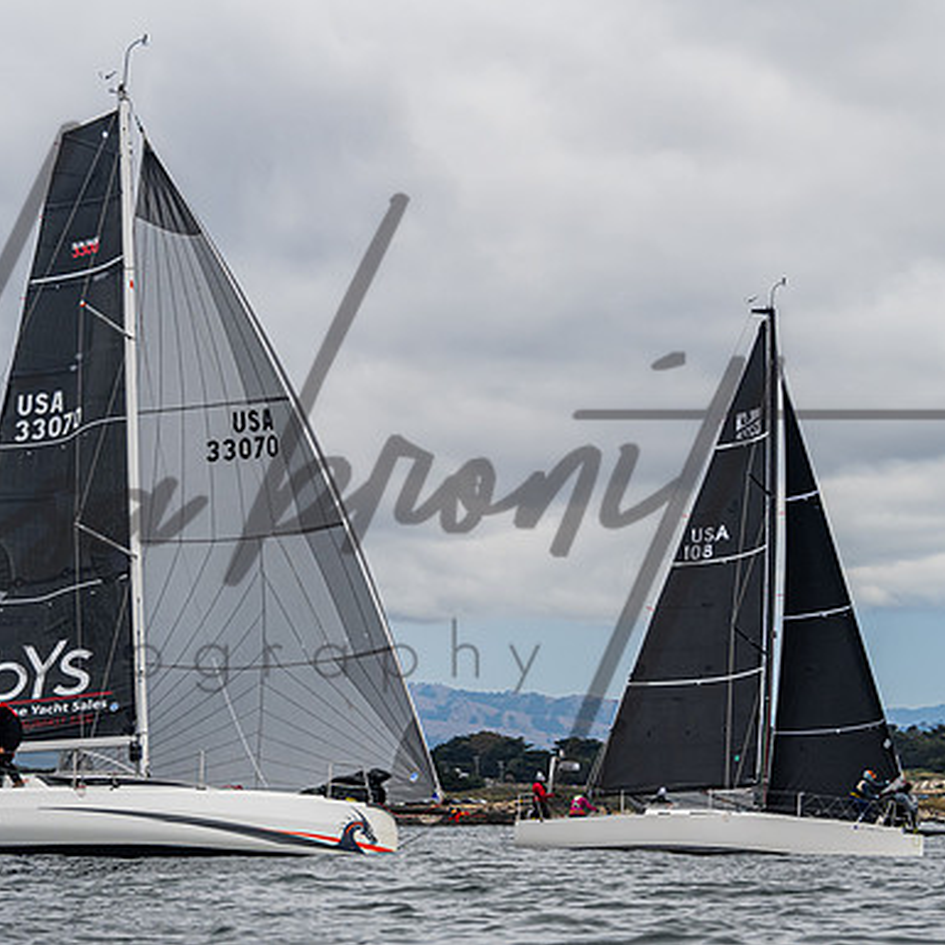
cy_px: 593
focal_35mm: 165
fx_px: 5096
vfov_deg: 10.6
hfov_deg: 10.6
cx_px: 384
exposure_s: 1/2500
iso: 640
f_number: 7.1
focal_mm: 95
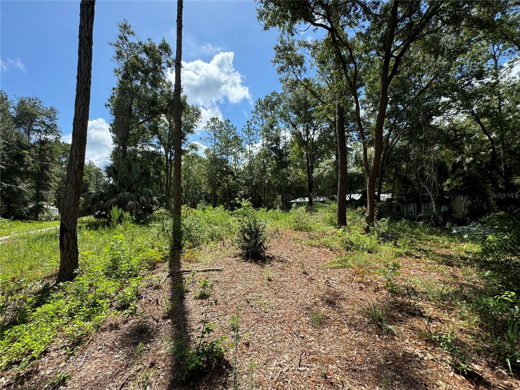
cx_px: 260
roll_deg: +1.4
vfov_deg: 85.7
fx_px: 210
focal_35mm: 14
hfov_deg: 102.1
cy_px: 195
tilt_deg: +3.9
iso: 40
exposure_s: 1/944
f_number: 2.2
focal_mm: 2.22
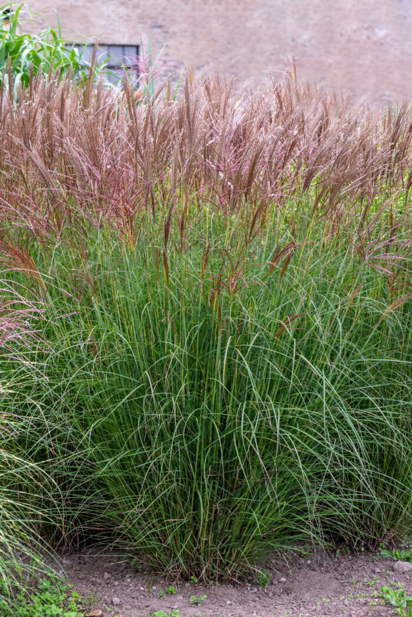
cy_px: 308
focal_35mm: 105
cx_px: 206
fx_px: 1801
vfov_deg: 19.5
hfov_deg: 13.0
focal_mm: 105
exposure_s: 1/250
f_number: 8
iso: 400
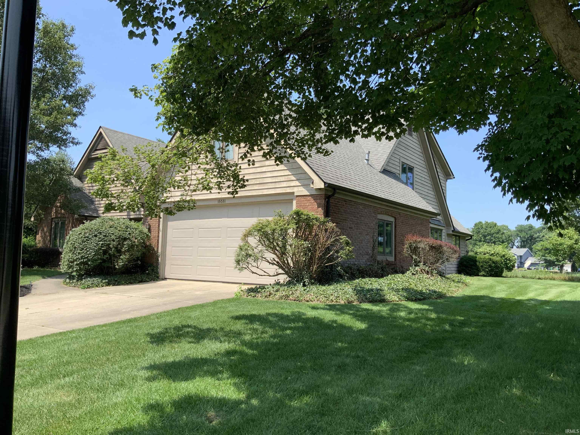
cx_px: 290
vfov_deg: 48.2
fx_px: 486
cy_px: 218
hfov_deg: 61.7
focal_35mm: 29
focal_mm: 3
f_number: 1.8
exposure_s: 1/842
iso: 16
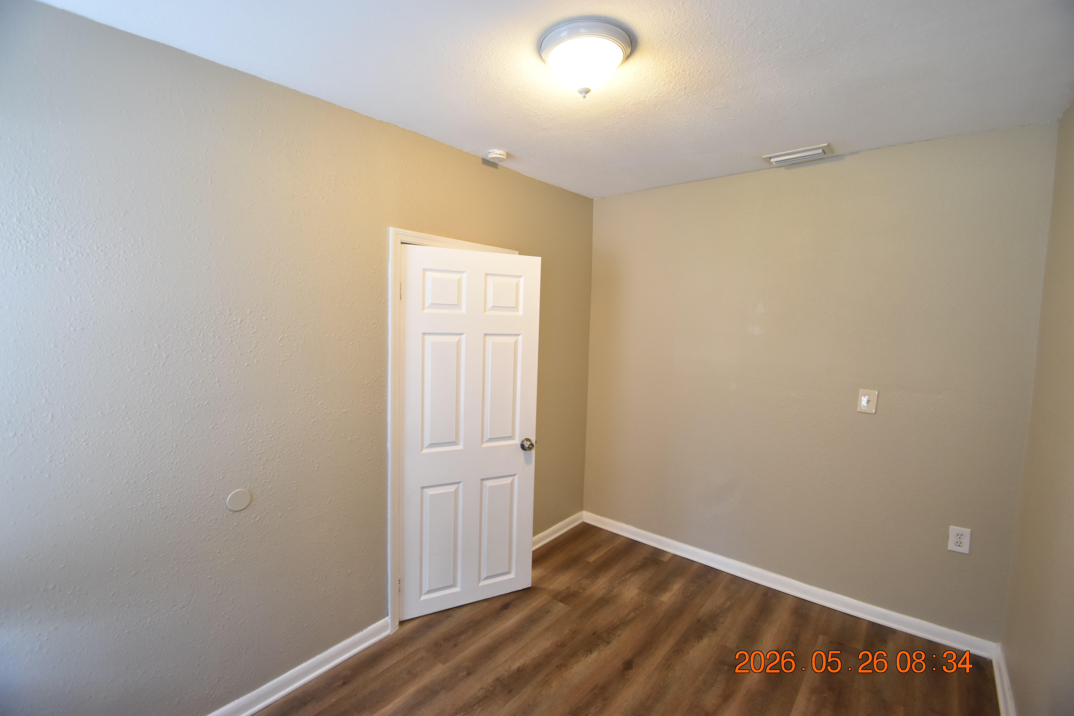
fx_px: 447
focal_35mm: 15
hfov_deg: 100.4
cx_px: 537
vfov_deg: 77.3
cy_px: 358
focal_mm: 10
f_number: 3.5
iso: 800
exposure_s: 1/30
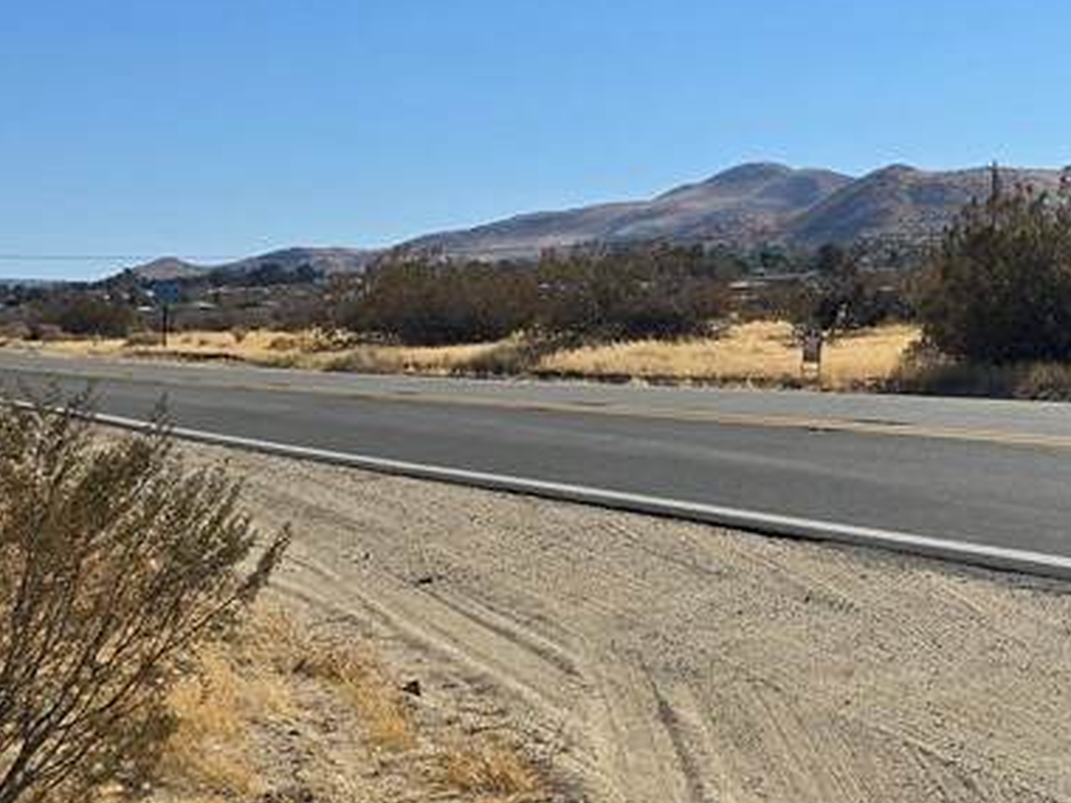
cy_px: 121
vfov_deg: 23.2
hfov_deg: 26.9
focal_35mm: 62
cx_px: 1350
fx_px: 1918
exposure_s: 1/1525
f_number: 1.7
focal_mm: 6.3
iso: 12
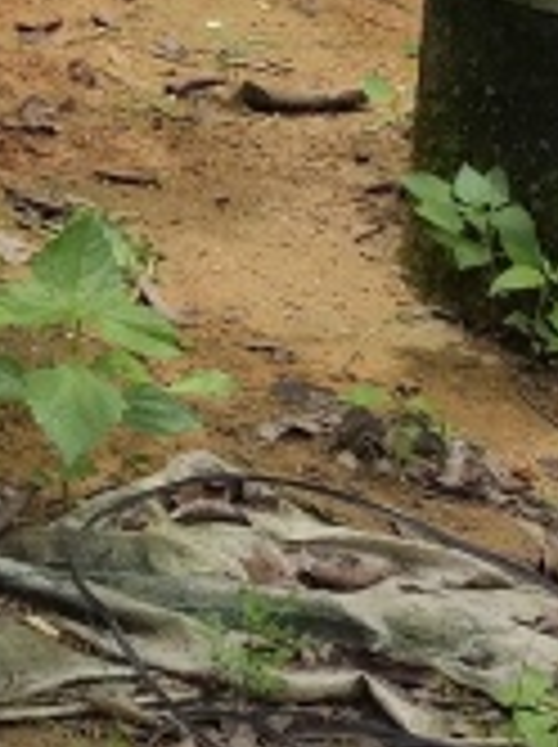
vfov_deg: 12.5
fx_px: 3189
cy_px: -488
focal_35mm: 148
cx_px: -1048
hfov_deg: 8.5
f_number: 1.65
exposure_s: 1/1697
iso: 50
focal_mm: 6.19
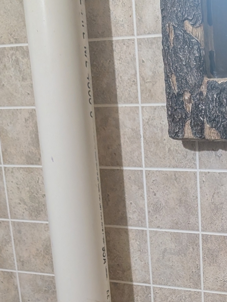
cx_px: 248
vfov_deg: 28.7
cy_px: 303
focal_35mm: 63
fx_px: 549
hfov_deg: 22.1
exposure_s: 1/120
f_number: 1.68
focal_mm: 6.9
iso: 135
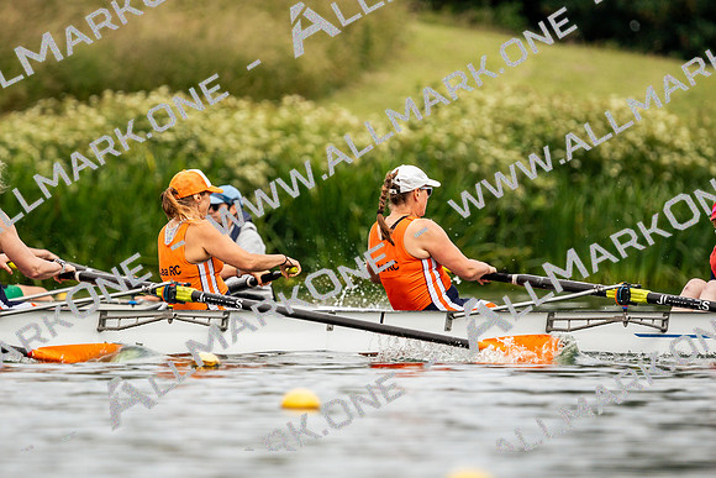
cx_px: 358
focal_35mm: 786
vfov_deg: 1.8
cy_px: 239
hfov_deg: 2.6
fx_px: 15636
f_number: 6.3
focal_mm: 524
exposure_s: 1/2000
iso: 320
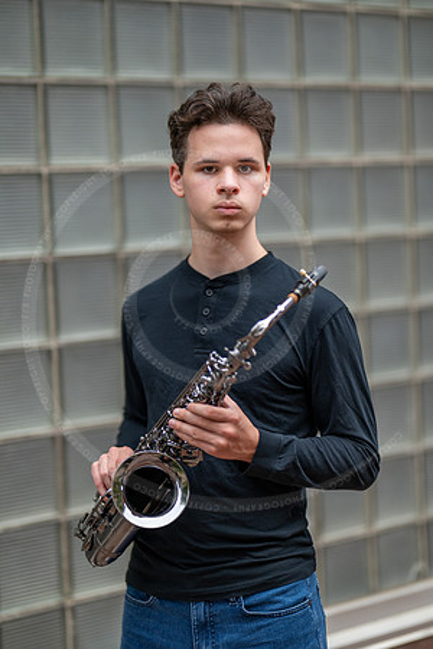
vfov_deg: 23.9
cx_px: 216
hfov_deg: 16.1
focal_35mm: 85
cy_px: 324
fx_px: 1533
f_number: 1.2
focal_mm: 85
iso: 250
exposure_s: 1/320
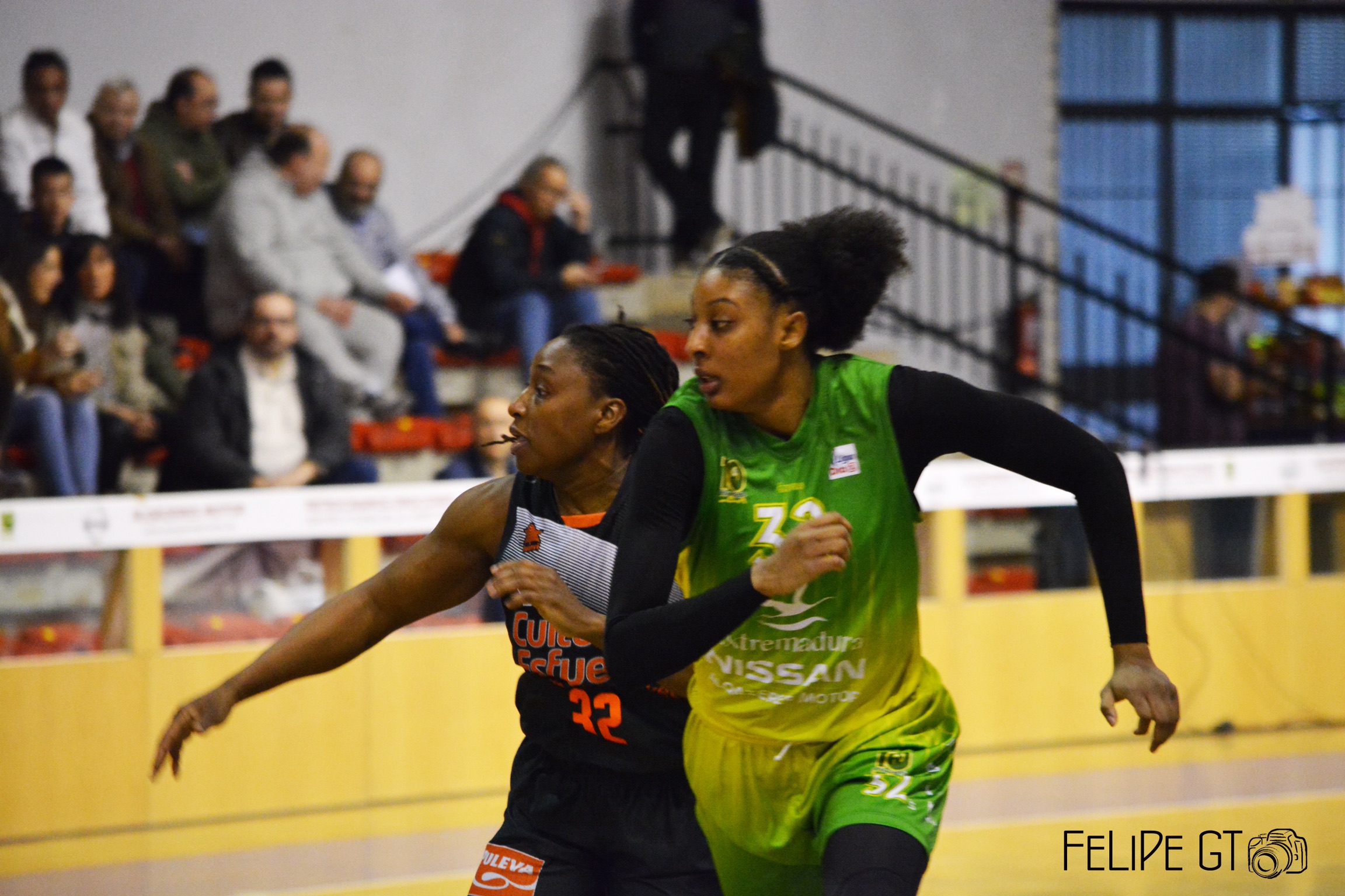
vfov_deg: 5.1
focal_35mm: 270
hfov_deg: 7.6
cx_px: 672
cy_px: 448
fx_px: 10087
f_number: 5
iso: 4000
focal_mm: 180
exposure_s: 1/320
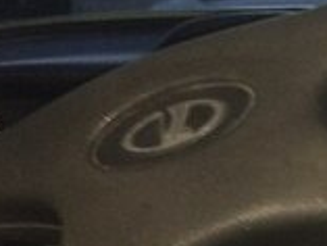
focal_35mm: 122
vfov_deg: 11.6
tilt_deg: -15.2
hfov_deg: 13.8
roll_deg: +0.8
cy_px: 376
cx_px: 639
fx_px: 1153
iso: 160
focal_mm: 4.15
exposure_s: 1/17
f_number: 2.2
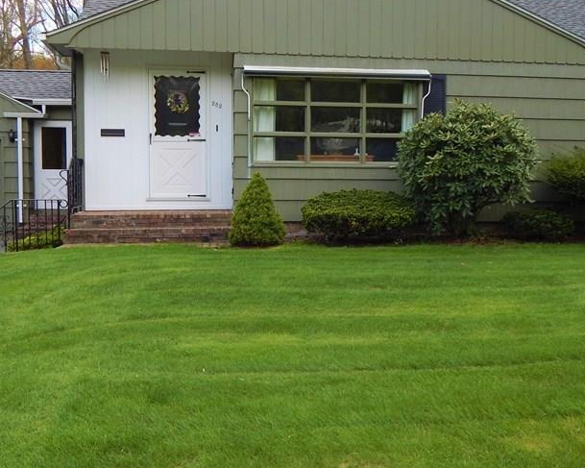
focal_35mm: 41
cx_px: 323
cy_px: 236
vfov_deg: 36.5
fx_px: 710
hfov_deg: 44.7
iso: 125
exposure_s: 1/400
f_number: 3.1
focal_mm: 4.5
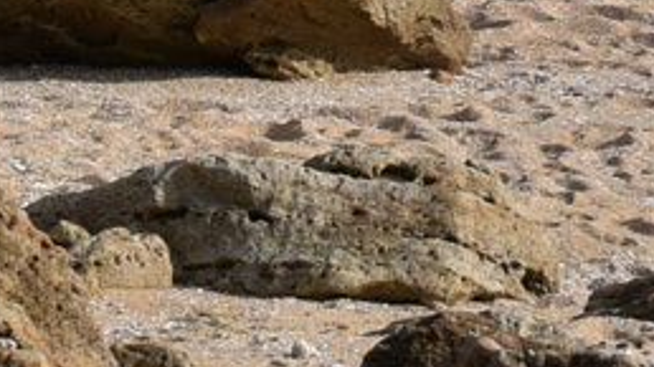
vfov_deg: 4.2
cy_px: -819
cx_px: 1549
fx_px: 4751
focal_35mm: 274
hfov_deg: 7.4
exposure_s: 1/350
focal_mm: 22
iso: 200
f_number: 9.5
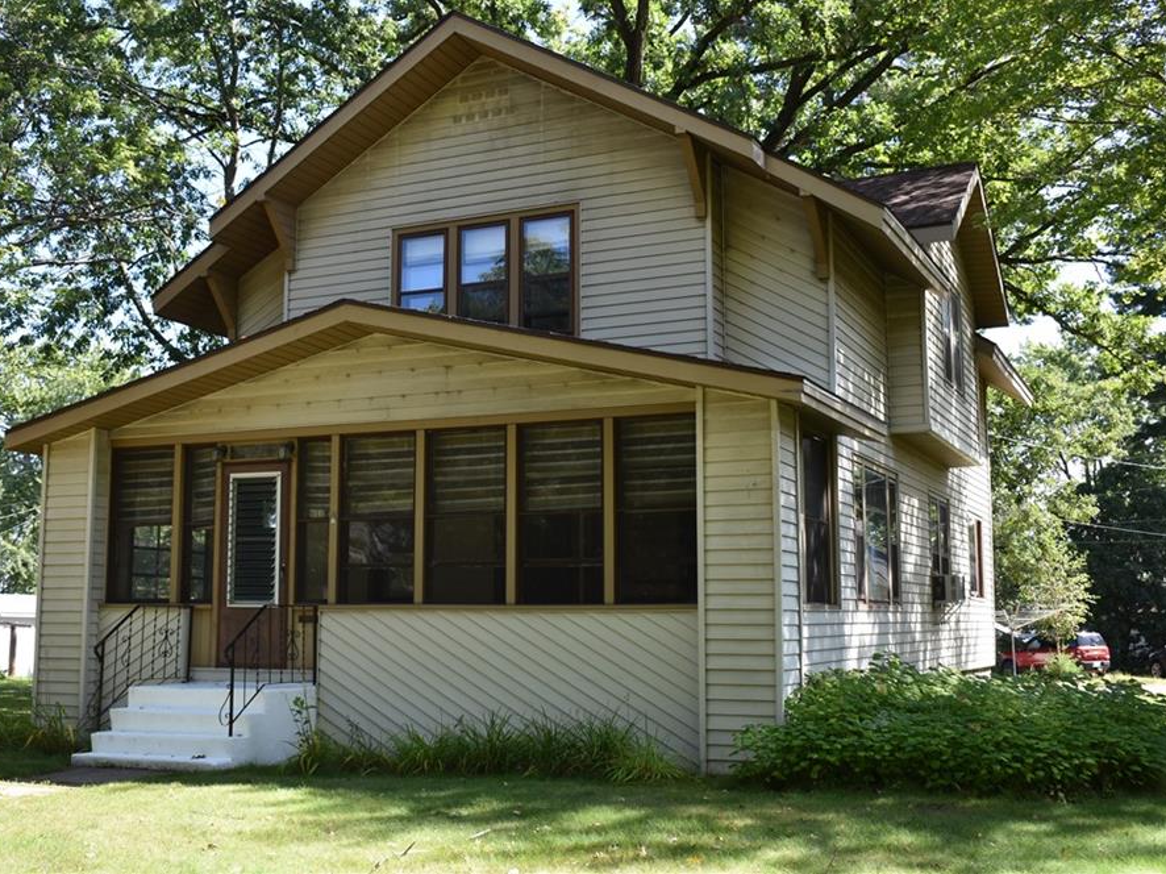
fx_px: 1347
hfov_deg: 46.8
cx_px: 529
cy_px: 426
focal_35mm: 40
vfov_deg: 35.9
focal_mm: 24
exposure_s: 1/250
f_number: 5.6
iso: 220
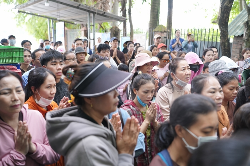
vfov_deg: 37.8
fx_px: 243
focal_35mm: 35
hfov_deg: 54.4
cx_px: 125
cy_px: 83
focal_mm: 35
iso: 500
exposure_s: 1/160
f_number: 2.8
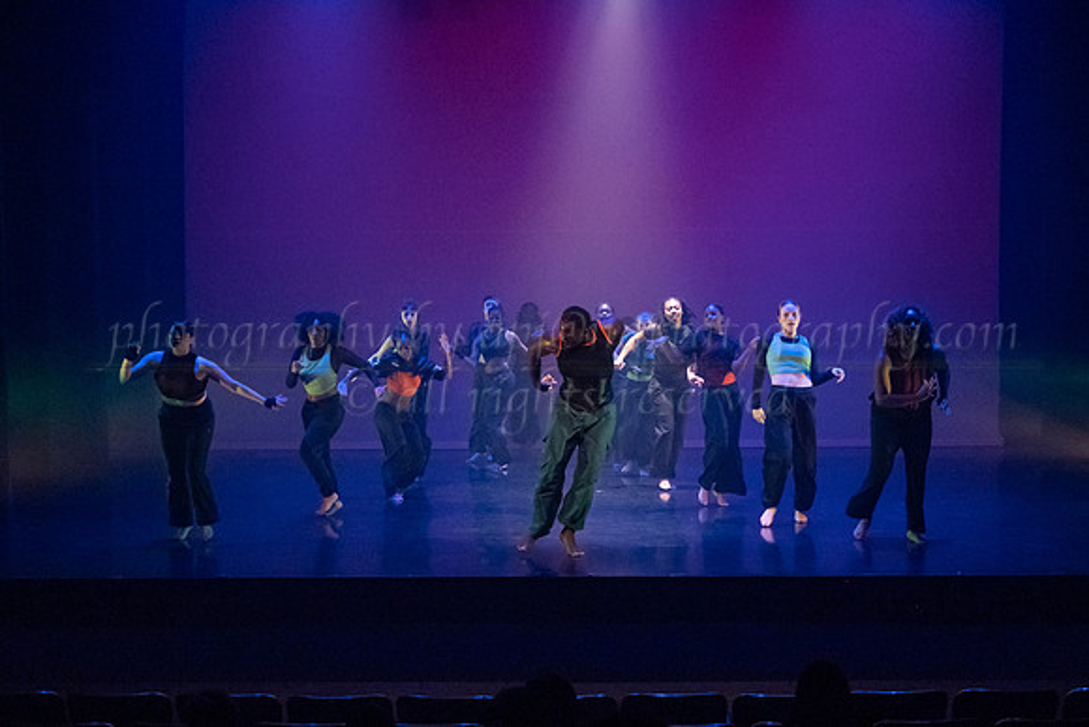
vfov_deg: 22.7
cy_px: 421
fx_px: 1808
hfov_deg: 33.5
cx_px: 607
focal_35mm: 60
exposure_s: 1/400
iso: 4000
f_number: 3.5
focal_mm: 45
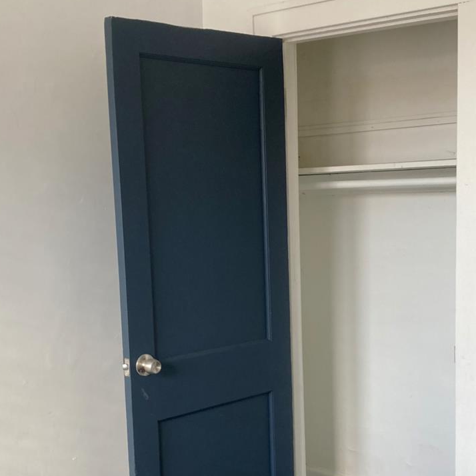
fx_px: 809
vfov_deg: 32.6
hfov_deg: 32.8
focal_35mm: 52
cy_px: 310
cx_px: 259
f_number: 1.8
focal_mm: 3.99
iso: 64
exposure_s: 1/121
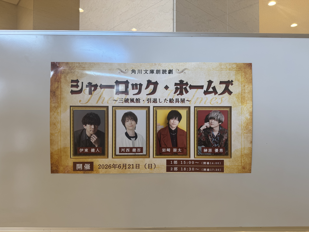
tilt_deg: +1.5
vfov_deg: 56.8
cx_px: 154
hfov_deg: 71.6
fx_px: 214
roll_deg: +0.5
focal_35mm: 24
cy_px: 116
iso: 80
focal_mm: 6.76
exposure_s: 1/100
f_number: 1.78
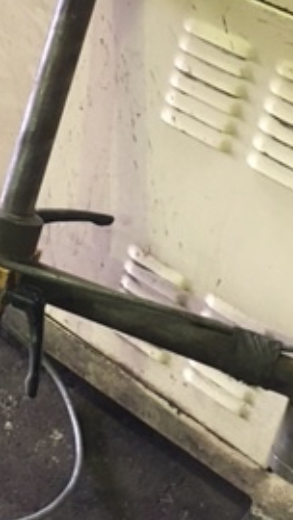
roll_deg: -4.3
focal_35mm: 75
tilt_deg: -35.9
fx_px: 1035
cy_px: 75
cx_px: 50
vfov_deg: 27.4
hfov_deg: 16.0
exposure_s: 1/17
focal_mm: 4.15
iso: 200
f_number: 2.2
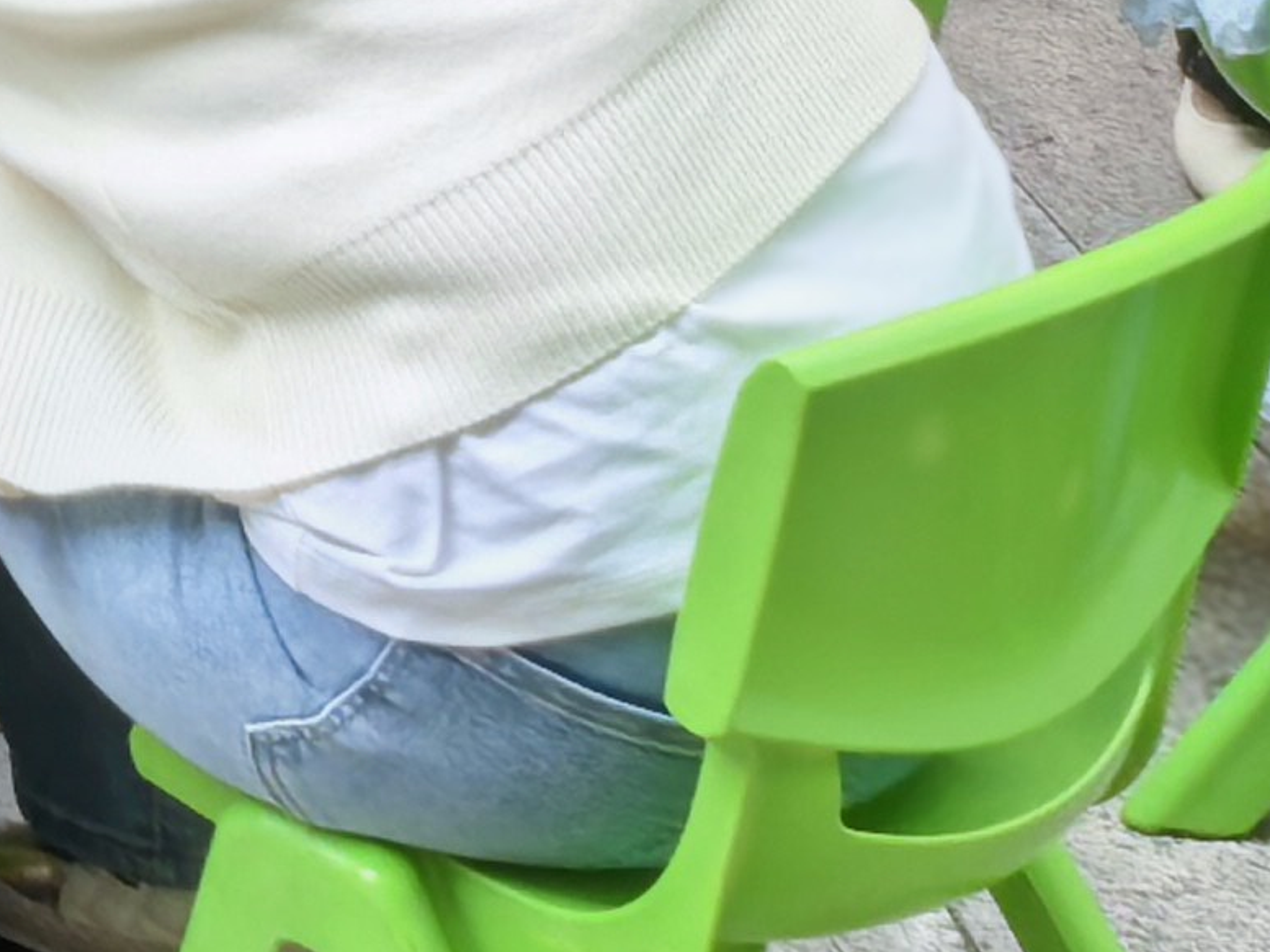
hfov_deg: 9.4
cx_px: -1397
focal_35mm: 195
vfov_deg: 7.1
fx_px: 7155
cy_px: -1499
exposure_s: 1/162
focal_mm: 5.75
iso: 50
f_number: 4
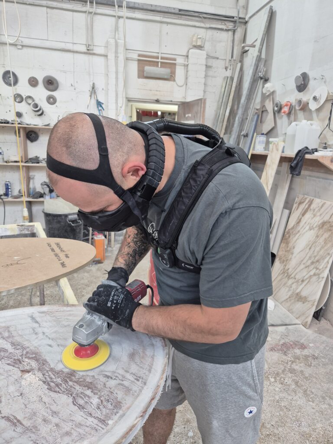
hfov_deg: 58.9
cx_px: 166
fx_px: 295
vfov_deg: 73.9
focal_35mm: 23
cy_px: 222
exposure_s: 1/100
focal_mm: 5.4
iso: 125
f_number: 1.8
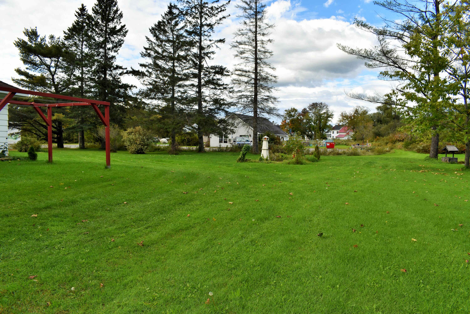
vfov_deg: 47.9
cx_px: 235
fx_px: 352
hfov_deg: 67.4
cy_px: 157
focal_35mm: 27
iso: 100
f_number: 8
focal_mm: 18
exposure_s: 1/200
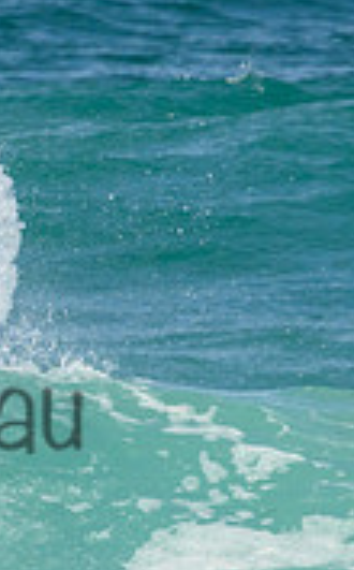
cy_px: 474
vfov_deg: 0.7
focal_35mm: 3146
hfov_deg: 0.4
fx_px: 48761
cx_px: -103
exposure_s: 1/2000
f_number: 11
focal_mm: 800
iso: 640
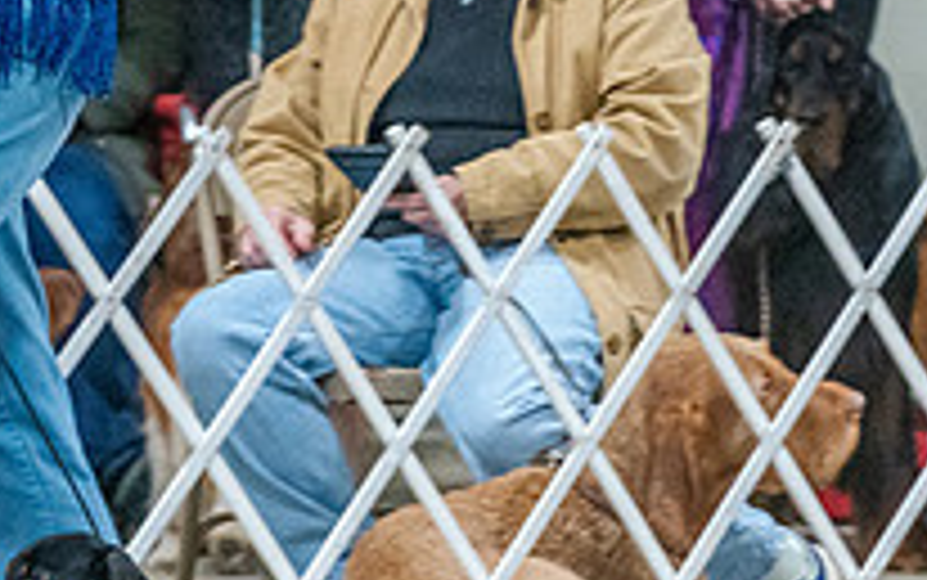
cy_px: 112
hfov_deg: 4.7
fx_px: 11223
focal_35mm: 444
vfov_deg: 3.0
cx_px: 259
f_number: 3.5
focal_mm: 133
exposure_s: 1/200
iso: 6400
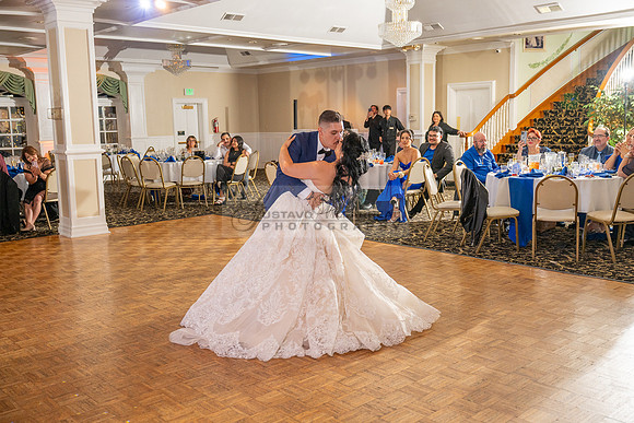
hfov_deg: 53.1
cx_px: 317
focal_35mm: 36
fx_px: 634
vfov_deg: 36.9
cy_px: 212
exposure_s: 1/160
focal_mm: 36
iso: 640
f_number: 3.2
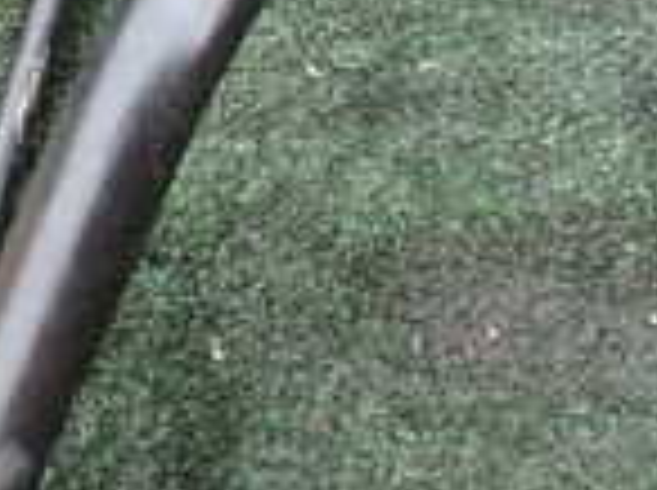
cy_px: -103
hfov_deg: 18.3
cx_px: 747
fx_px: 1952
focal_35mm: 103
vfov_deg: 13.9
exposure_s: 1/80
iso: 100
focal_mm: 4.5
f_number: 2
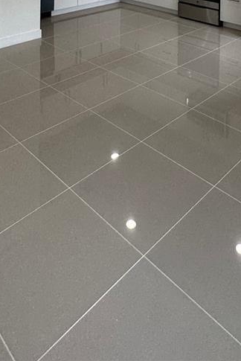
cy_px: -85
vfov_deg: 37.8
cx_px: 149
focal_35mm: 36
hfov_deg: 36.7
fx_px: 361
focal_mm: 2.22
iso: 80
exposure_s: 1/120
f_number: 2.2
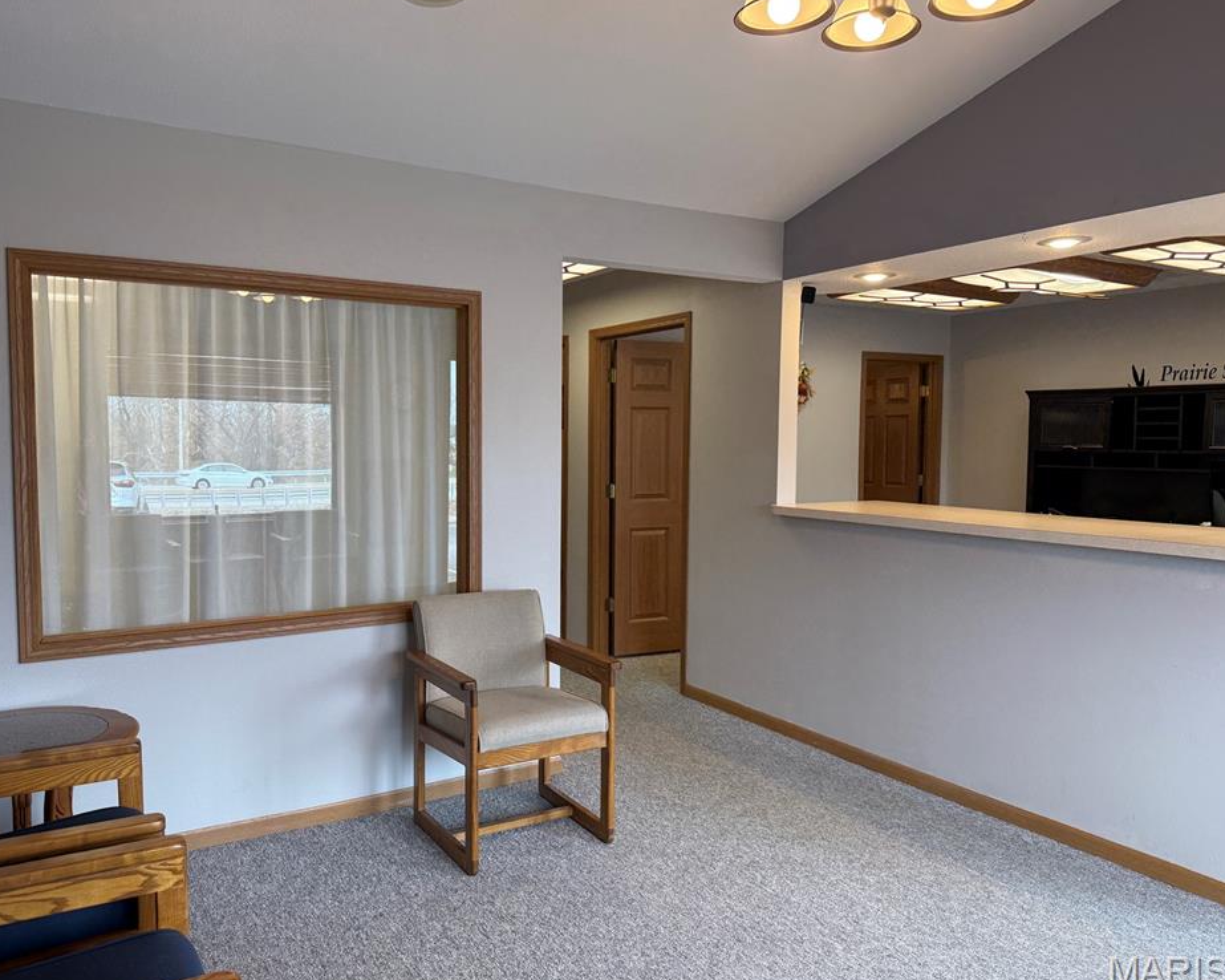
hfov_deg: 65.9
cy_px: 489
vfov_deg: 54.9
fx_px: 942
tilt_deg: -3.8
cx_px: 561
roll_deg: -0.3
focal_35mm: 26
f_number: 1.78
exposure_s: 1/148
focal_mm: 6.76
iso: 125
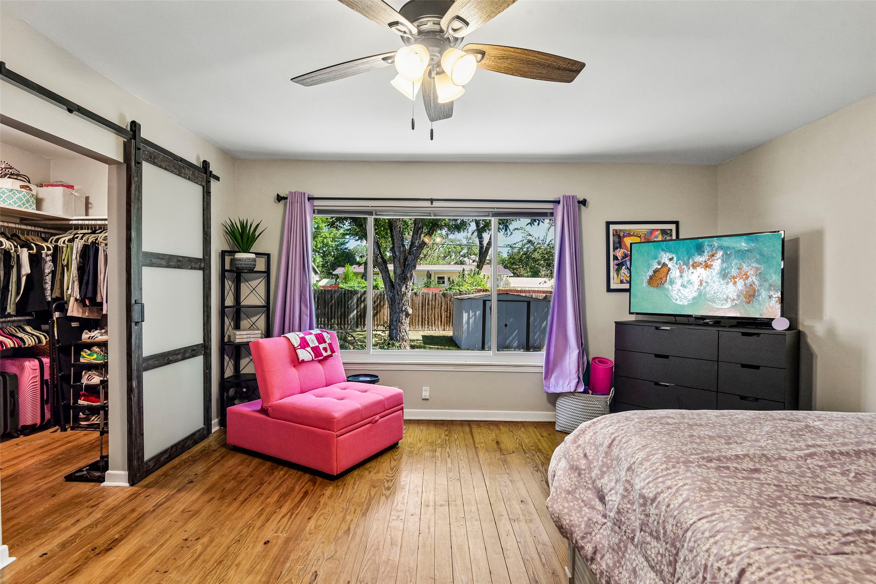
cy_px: 292
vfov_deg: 70.4
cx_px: 438
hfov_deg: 93.3
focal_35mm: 17
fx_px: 414
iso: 1600
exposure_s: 1/20
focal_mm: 17
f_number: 8
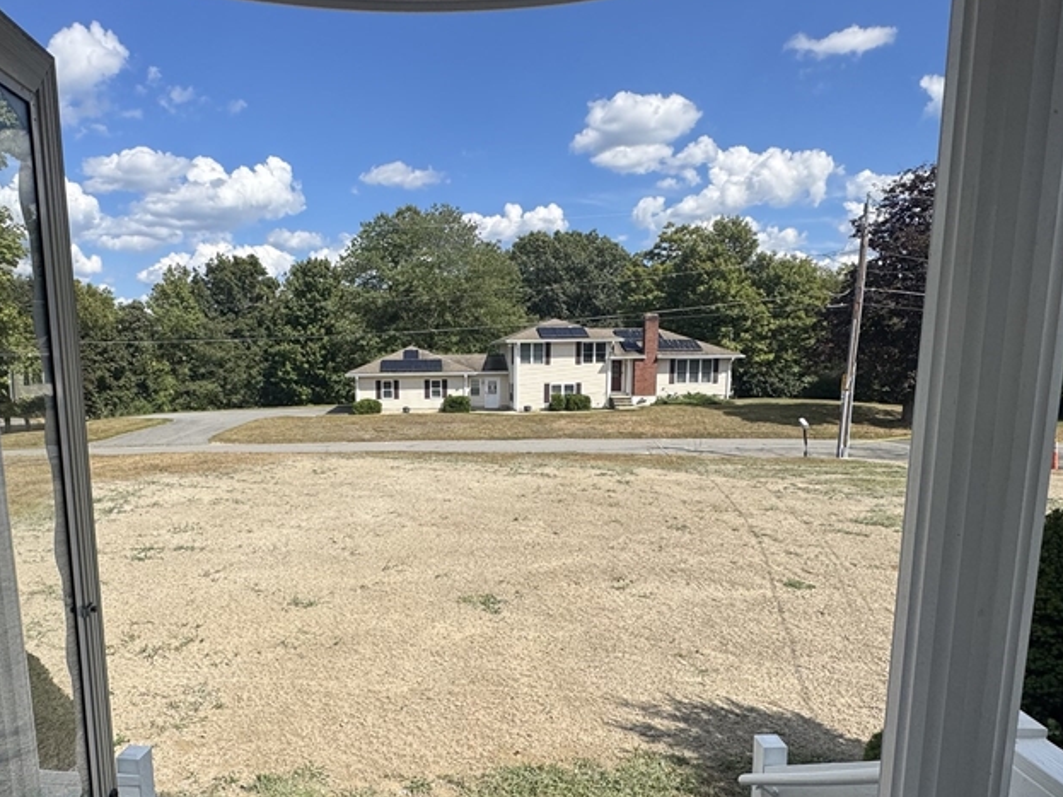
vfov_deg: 58.5
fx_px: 706
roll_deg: +0.9
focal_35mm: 23
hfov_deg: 73.5
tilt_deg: -8.9
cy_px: 469
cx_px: 454
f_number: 2.2
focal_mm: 2.22
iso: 40
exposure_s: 1/2770
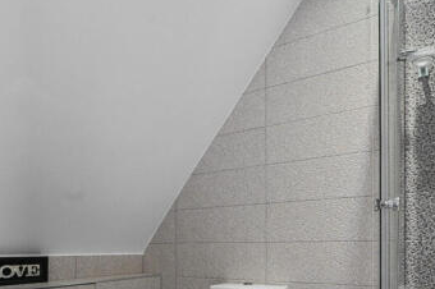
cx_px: 244
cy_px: 240
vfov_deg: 44.9
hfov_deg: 67.2
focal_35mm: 27
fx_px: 326
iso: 400
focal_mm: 14
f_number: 8
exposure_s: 1.3
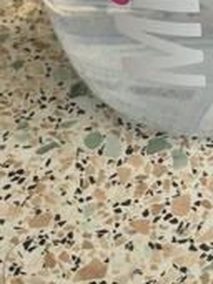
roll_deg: +1.6
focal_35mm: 102
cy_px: -143
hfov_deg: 14.3
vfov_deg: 17.3
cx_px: 215
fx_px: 838
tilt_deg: -31.0
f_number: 2.2
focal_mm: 4.15
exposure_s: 1/106
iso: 25
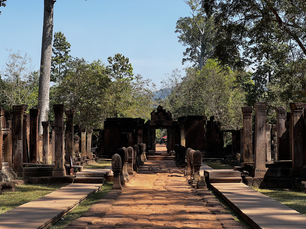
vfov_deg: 18.9
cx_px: 152
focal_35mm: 78
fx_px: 689
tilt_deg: +2.3
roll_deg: +0.1
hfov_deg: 25.0
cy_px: 116
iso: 32
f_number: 2.8
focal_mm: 9
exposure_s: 1/376
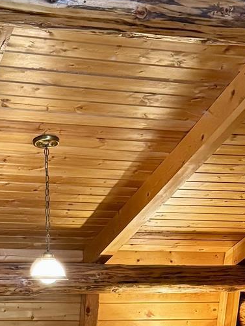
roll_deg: +0.8
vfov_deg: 17.3
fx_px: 1038
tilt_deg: -2.3
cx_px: 149
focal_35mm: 110
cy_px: 356
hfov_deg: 13.4
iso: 640
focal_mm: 6.76
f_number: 1.78
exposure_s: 1/40
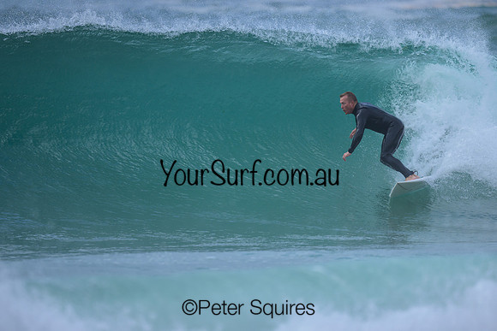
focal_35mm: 800
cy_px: 166
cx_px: 248
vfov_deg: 1.7
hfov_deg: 2.6
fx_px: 11047
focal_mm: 800
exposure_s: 1/2000
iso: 560
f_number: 6.3
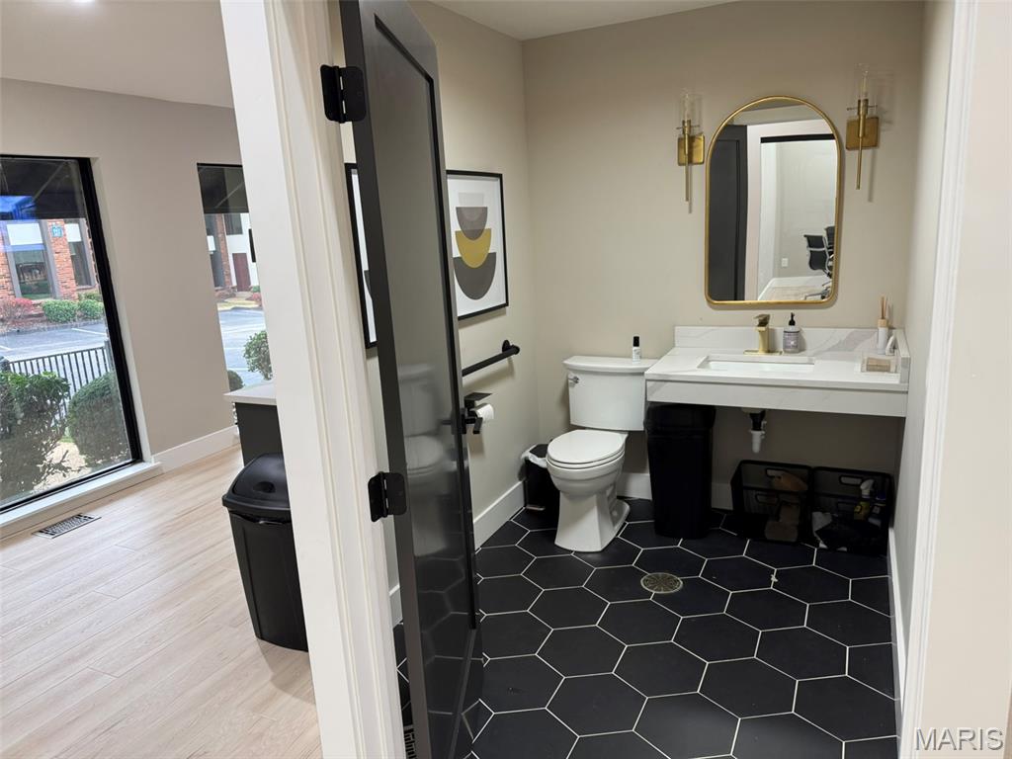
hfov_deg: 71.6
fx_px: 702
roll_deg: +3.2
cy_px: 380
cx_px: 506
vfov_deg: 56.8
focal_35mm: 24
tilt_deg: -12.7
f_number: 1.78
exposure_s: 1/60
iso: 160
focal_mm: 6.76
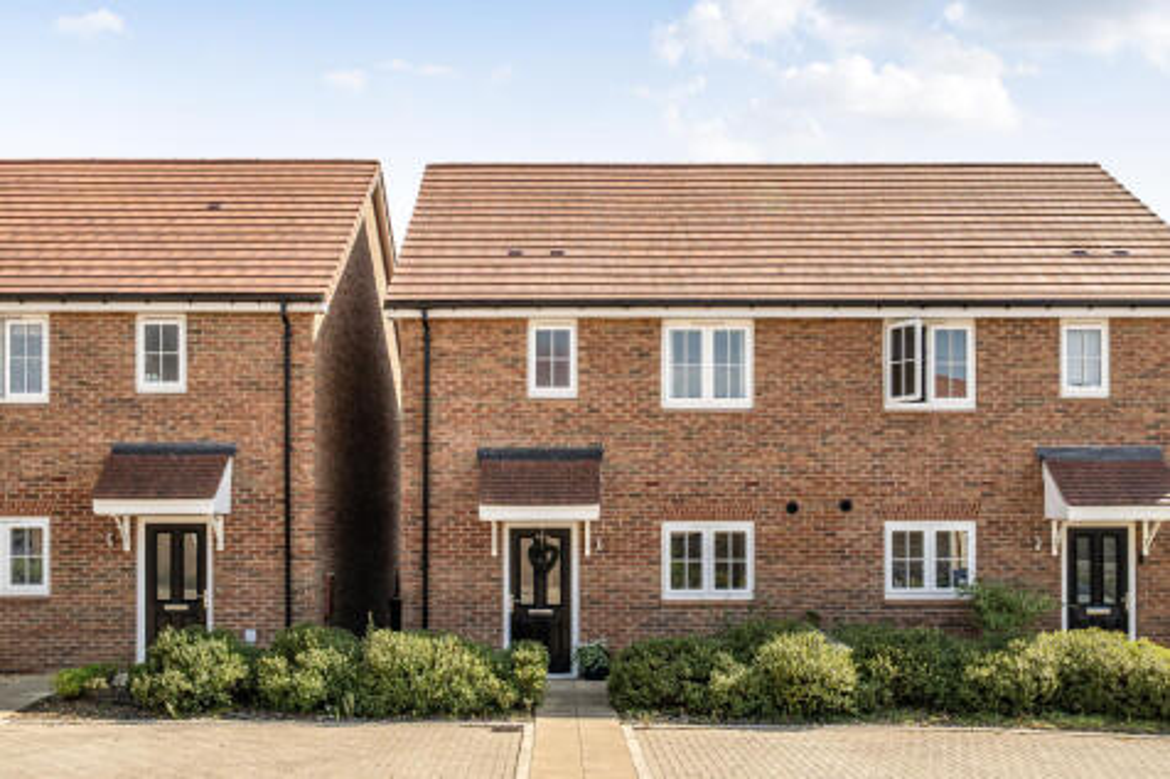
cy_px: 390
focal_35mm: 34
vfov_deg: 38.9
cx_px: 585
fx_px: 1105
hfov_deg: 55.8
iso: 400
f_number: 8
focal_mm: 23
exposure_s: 1/800
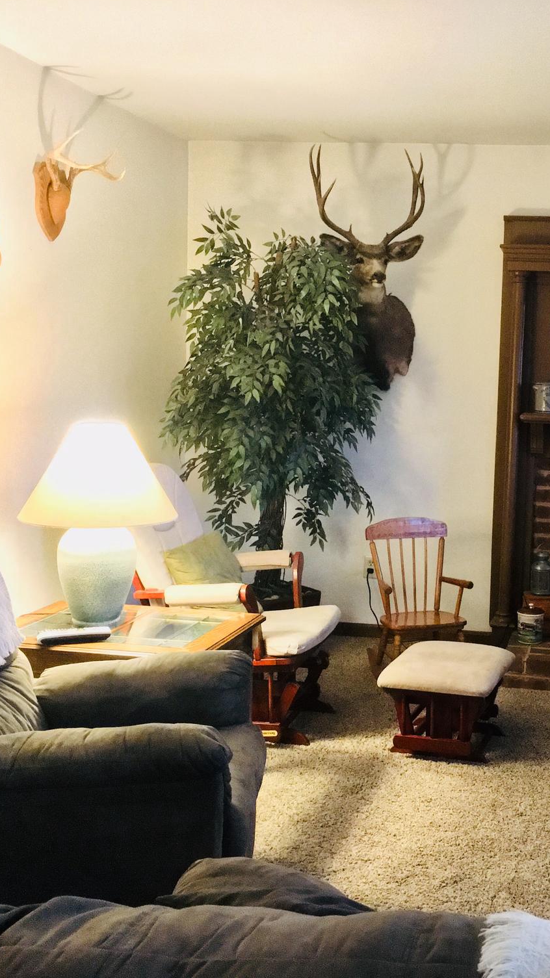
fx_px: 1115
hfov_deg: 27.1
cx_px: 453
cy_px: 489
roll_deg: -3.5
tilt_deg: -6.7
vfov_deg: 47.4
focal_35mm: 43
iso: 500
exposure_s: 1/15
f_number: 2.2
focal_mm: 4.15
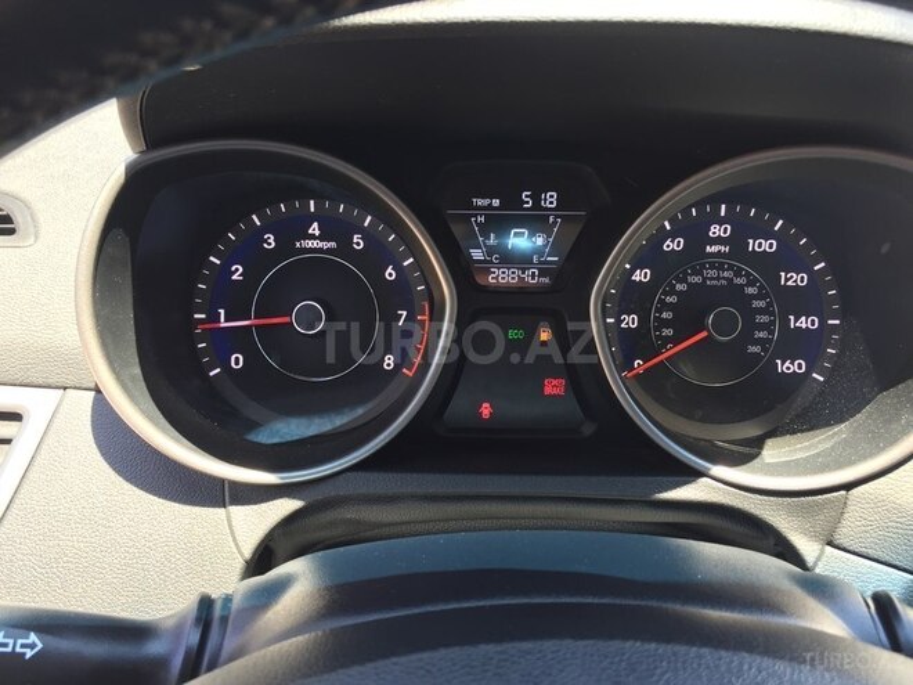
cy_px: 342
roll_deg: -3.6
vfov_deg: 48.2
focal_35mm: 29
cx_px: 456
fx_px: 765
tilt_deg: -20.5
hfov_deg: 61.7
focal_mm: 4.15
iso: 32
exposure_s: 1/50
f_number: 2.2
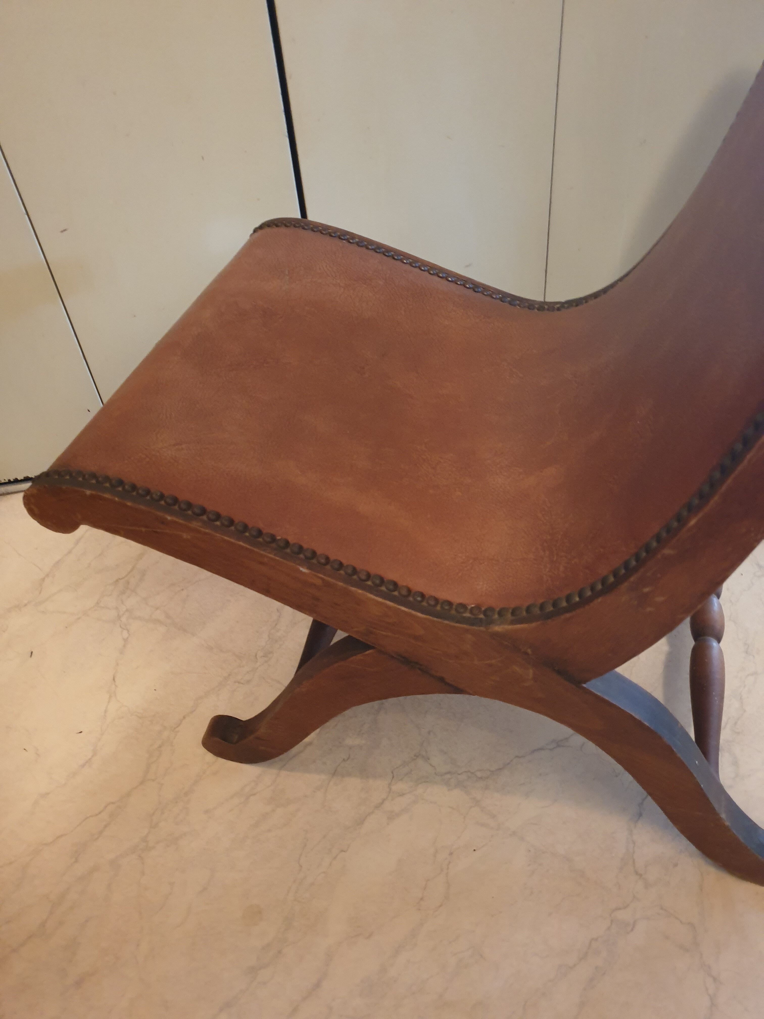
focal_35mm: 26
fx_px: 765
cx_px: 382
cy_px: 510
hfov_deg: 53.1
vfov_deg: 67.3
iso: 250
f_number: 1.5
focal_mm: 4.3
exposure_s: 1/13
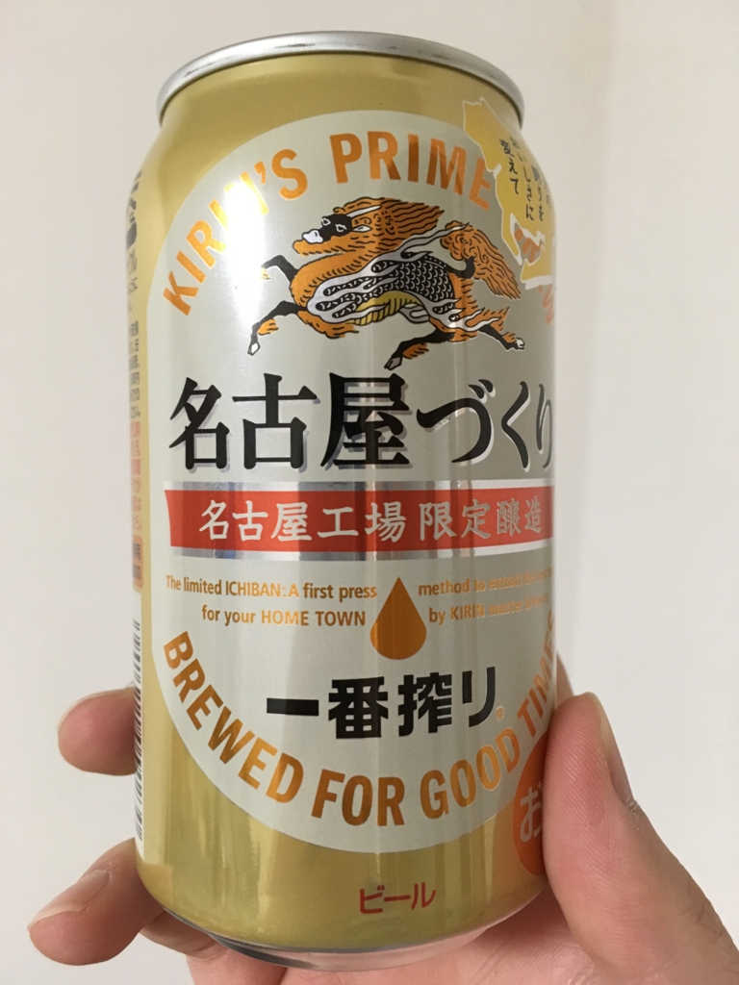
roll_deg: -1.4
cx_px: 370
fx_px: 825
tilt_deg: -13.9
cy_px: 492
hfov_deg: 48.2
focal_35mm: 29
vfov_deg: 61.7
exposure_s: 1/30
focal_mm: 4.15
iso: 160
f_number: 2.2
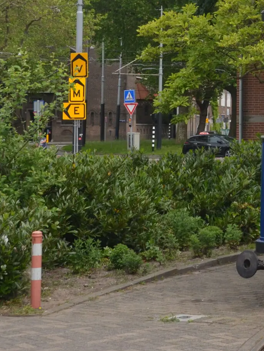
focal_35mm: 125
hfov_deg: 11.4
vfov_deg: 15.5
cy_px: 32
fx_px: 1274
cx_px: 370
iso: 400
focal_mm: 31
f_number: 8
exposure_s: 1/640
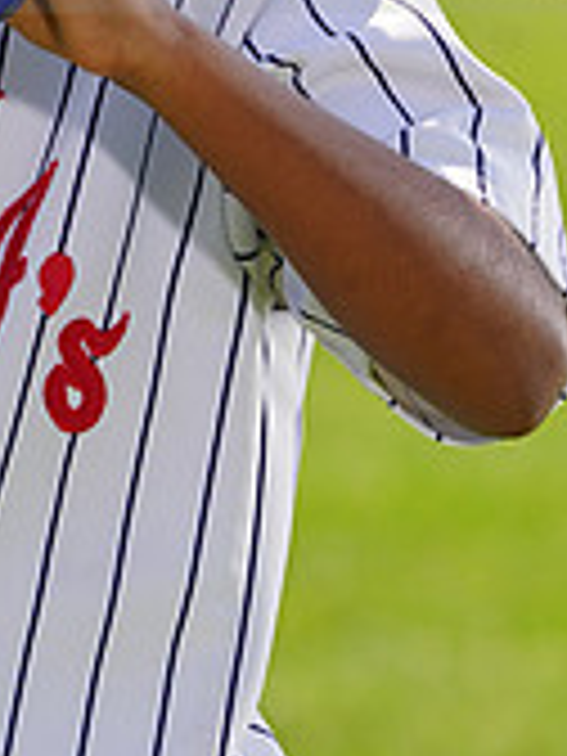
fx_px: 16249
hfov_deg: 2.0
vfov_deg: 2.7
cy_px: -130
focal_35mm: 744
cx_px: -218
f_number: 8
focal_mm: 224
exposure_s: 1/250
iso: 100
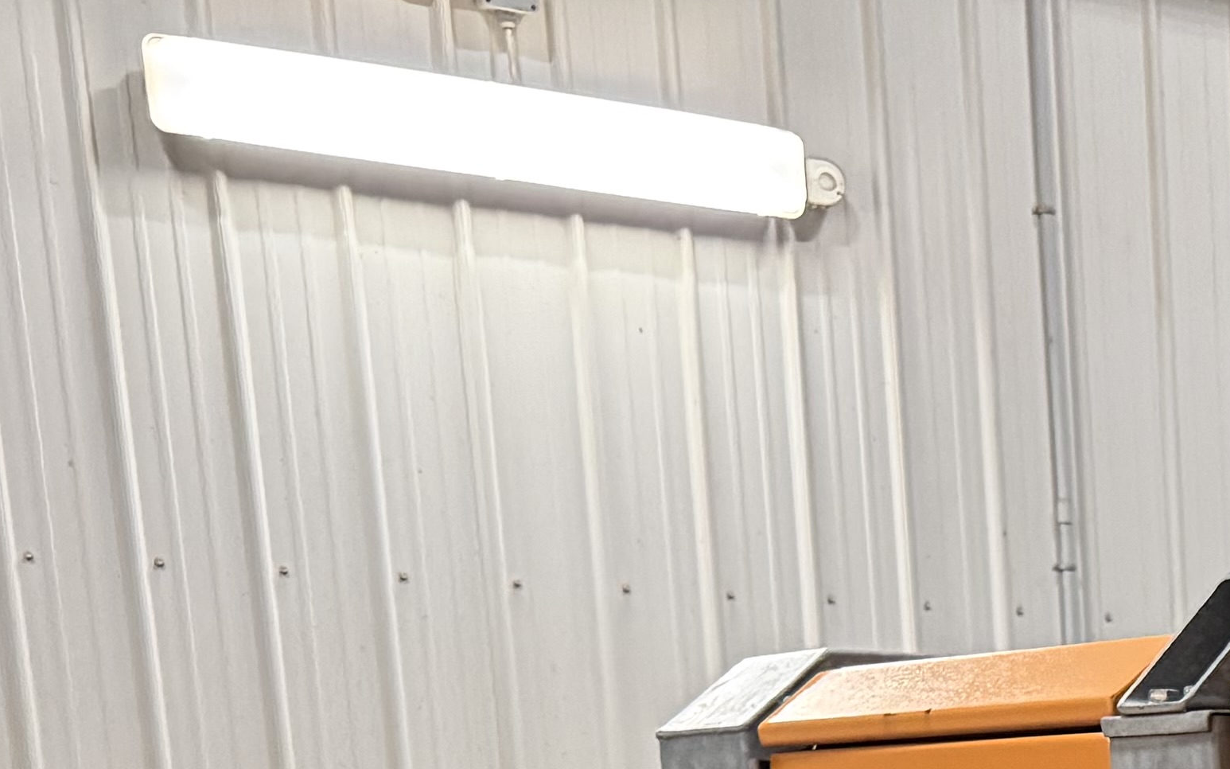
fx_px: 3151
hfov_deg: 19.4
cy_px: 1691
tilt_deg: -11.5
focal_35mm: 94
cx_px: 1820
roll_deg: +1.4
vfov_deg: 11.9
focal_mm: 6.76
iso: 400
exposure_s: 1/60
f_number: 1.78
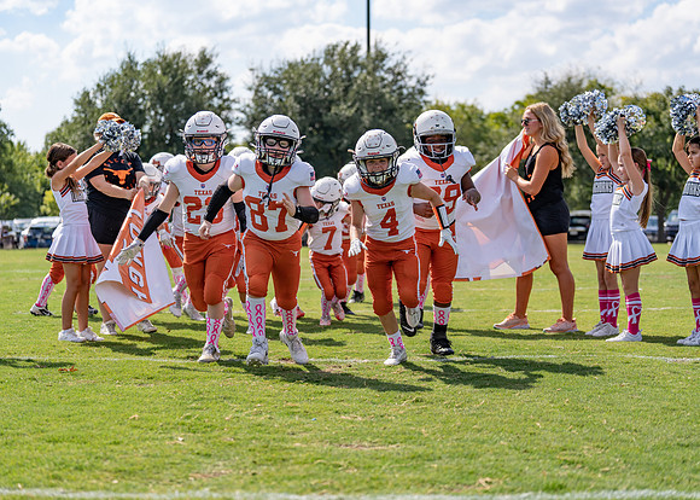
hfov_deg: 27.0
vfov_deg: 19.4
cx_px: 350
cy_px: 250
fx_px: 1458
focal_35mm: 73
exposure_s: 1/1600
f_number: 2.8
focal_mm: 70
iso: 100
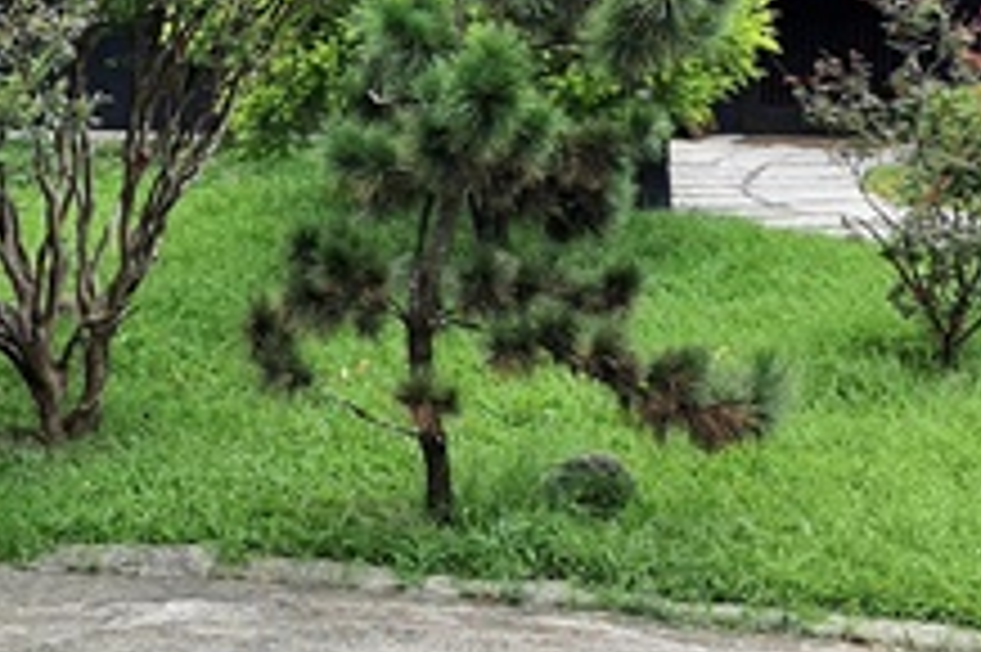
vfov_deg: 10.7
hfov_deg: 16.3
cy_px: -261
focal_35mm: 124
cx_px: 40
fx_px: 3376
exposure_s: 1/1768
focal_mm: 4.32
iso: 50
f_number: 1.7
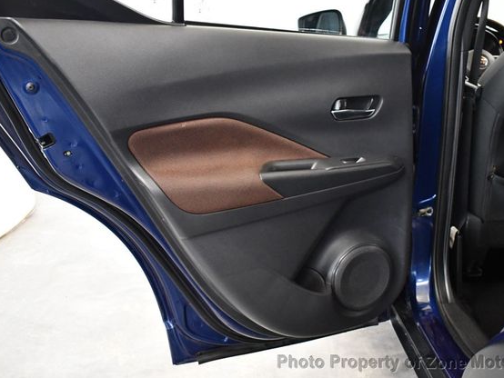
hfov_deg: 46.8
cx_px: 267
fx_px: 583
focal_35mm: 40
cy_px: 185
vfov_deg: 36.0
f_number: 3.5
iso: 3200
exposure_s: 1/80
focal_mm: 18
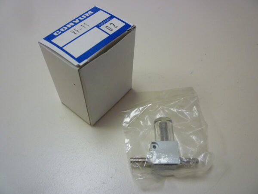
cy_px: 97
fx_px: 216
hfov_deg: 61.7
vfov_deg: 48.2
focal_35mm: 29
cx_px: 129
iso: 250
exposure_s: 1/30
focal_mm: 5.2
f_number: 3.3
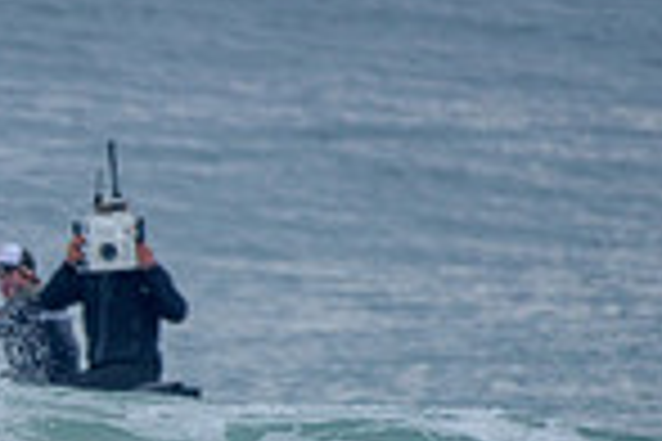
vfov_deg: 0.7
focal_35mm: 1939
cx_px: -158
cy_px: 448
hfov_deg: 1.1
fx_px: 35653
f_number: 5.6
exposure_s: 1/2000
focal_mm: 480
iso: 280
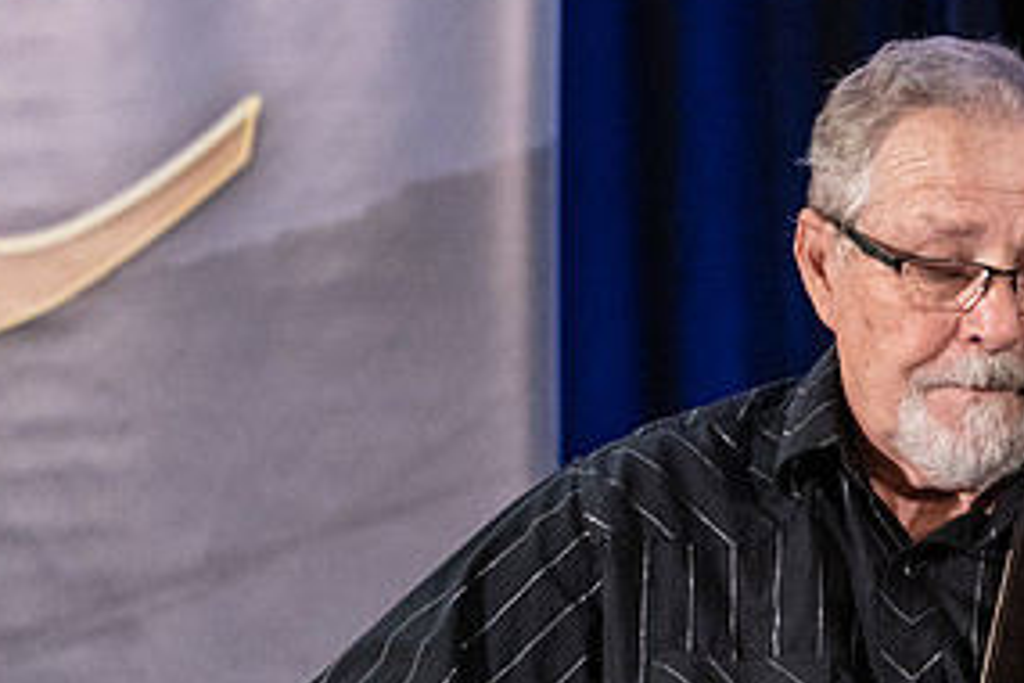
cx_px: 1020
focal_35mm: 309
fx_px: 8789
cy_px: 613
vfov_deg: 4.4
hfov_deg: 6.6
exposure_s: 1/160
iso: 6400
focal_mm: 152
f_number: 6.3
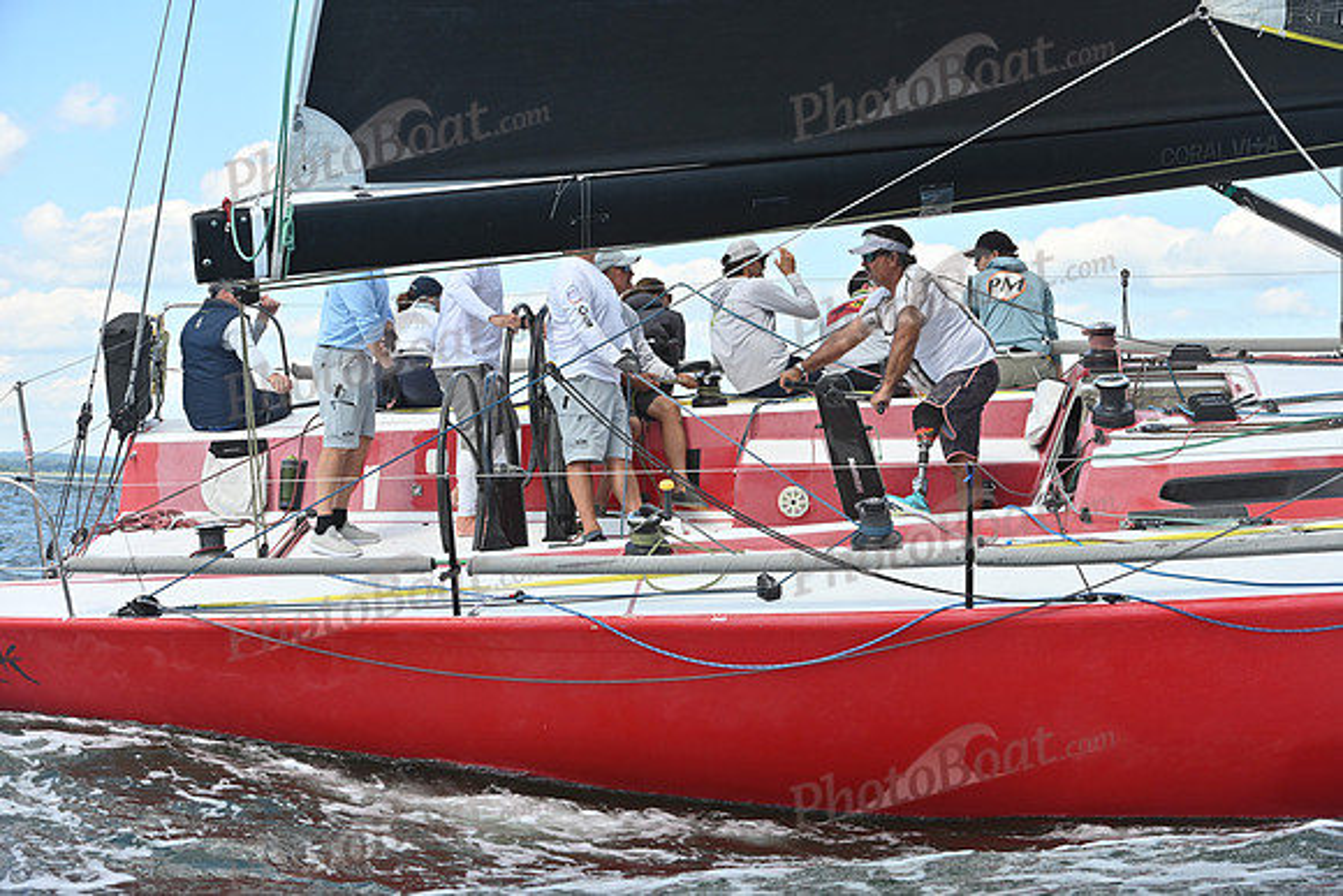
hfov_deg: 28.8
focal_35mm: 70
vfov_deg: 19.5
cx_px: 672
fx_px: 2612
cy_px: 448
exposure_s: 1/1000
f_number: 5.6
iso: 250
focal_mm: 70
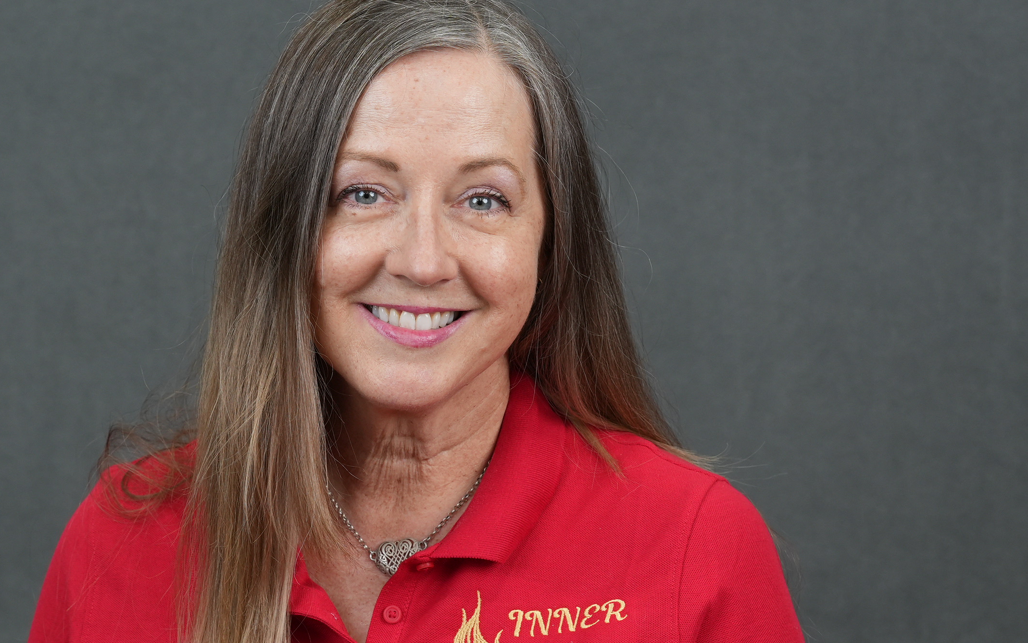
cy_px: 404
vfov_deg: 9.2
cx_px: 421
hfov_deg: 14.7
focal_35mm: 142
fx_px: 3978
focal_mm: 85
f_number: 6.3
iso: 800
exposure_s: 1/160
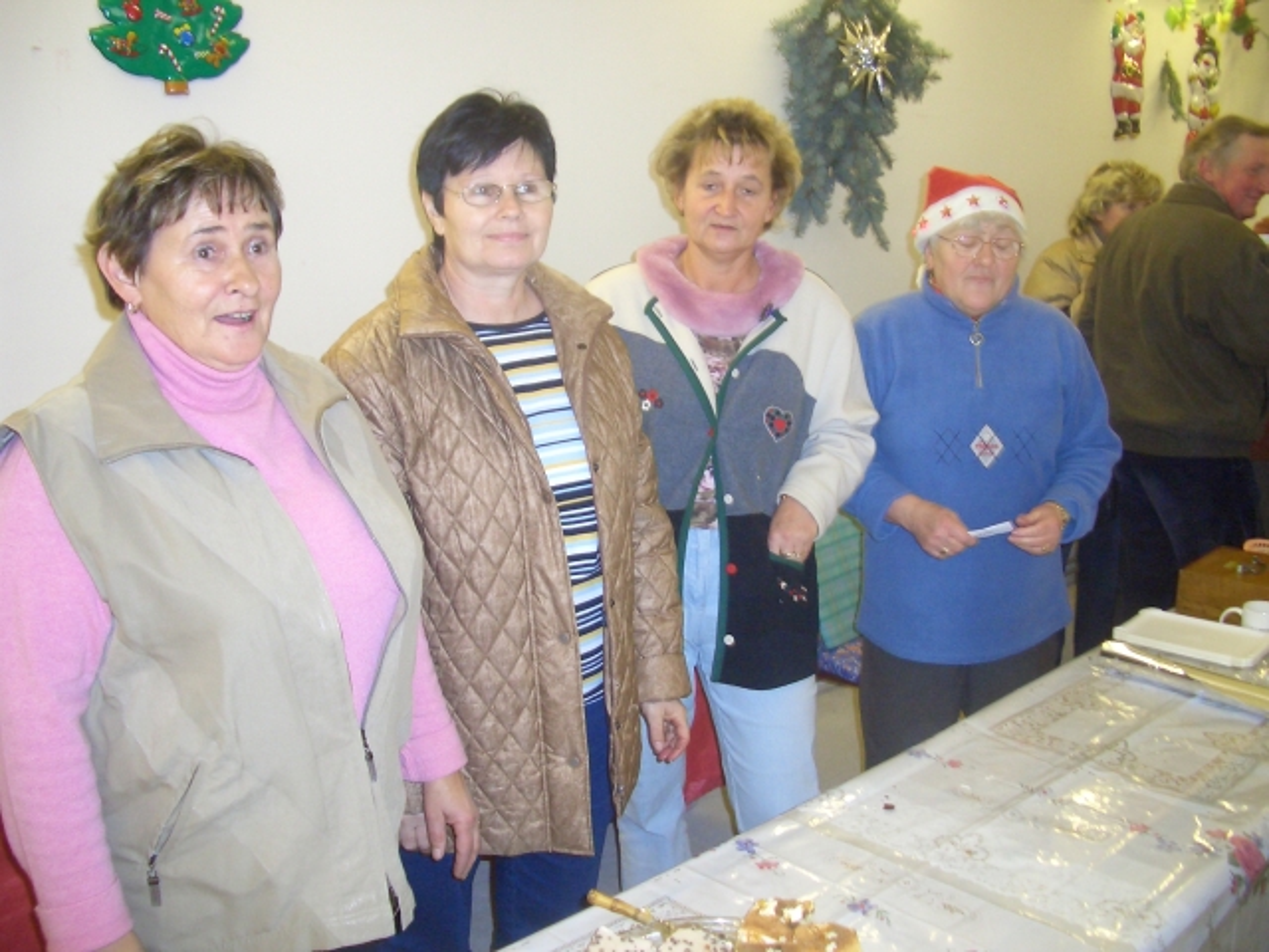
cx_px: 634
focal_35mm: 35
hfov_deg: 52.6
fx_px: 1283
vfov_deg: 40.7
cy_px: 476
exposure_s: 1/40
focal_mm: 5.8
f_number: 2.6
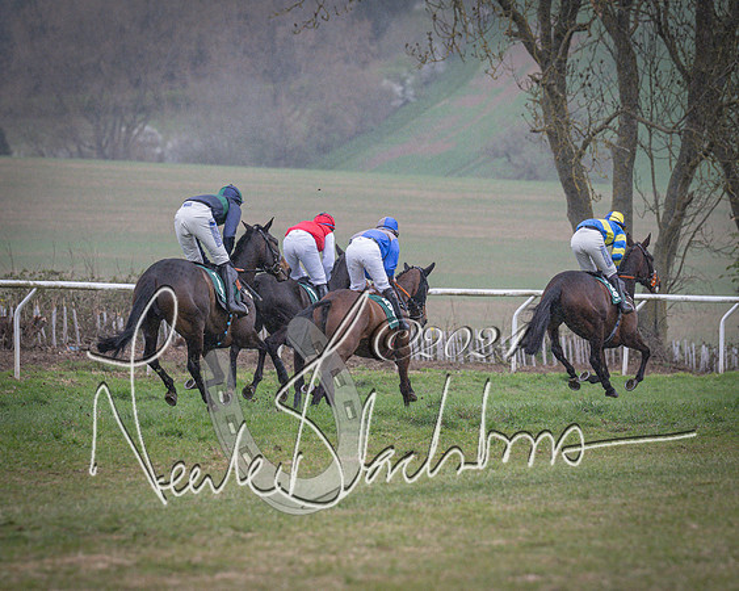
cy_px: 321
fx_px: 7019
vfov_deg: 4.8
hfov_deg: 6.0
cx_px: 383
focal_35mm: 321
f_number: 4
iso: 1600
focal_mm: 175
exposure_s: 1/1000
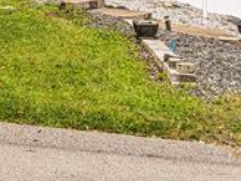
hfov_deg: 22.0
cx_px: 48
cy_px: -45
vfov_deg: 16.0
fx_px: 613
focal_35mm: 88
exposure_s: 1/250
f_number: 8
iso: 100
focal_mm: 30
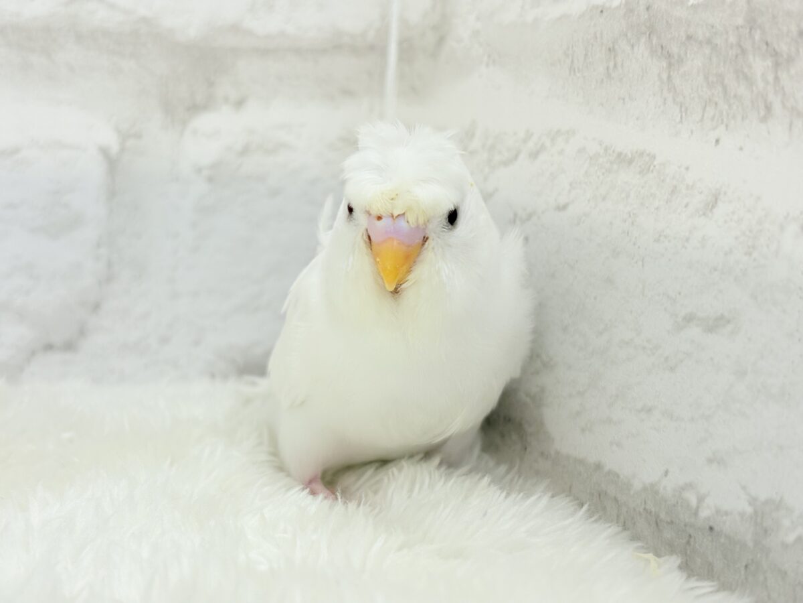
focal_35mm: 52
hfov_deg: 36.8
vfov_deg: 28.0
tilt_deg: -8.8
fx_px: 1206
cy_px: 302
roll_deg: -2.0
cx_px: 402
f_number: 1.6
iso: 64
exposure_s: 1/100
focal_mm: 5.96
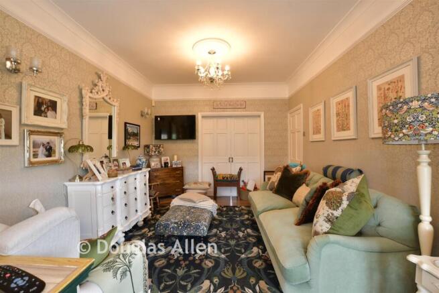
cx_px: 220
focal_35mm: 15
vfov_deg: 77.4
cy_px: 146
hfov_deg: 100.4
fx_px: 183
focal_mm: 10
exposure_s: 1/2
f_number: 8
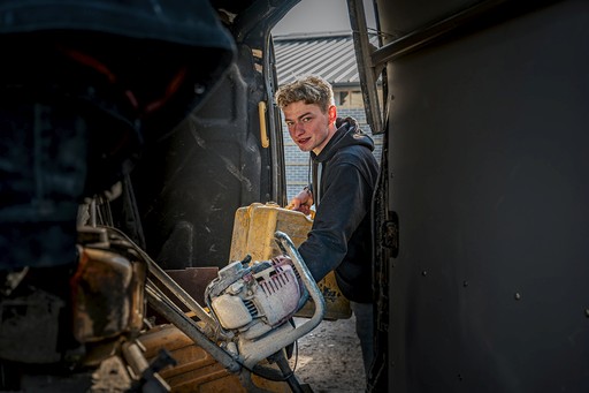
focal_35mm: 38
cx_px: 294
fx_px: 621
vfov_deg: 35.0
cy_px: 196
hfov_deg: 50.7
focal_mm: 38
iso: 100
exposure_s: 1/250
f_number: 4
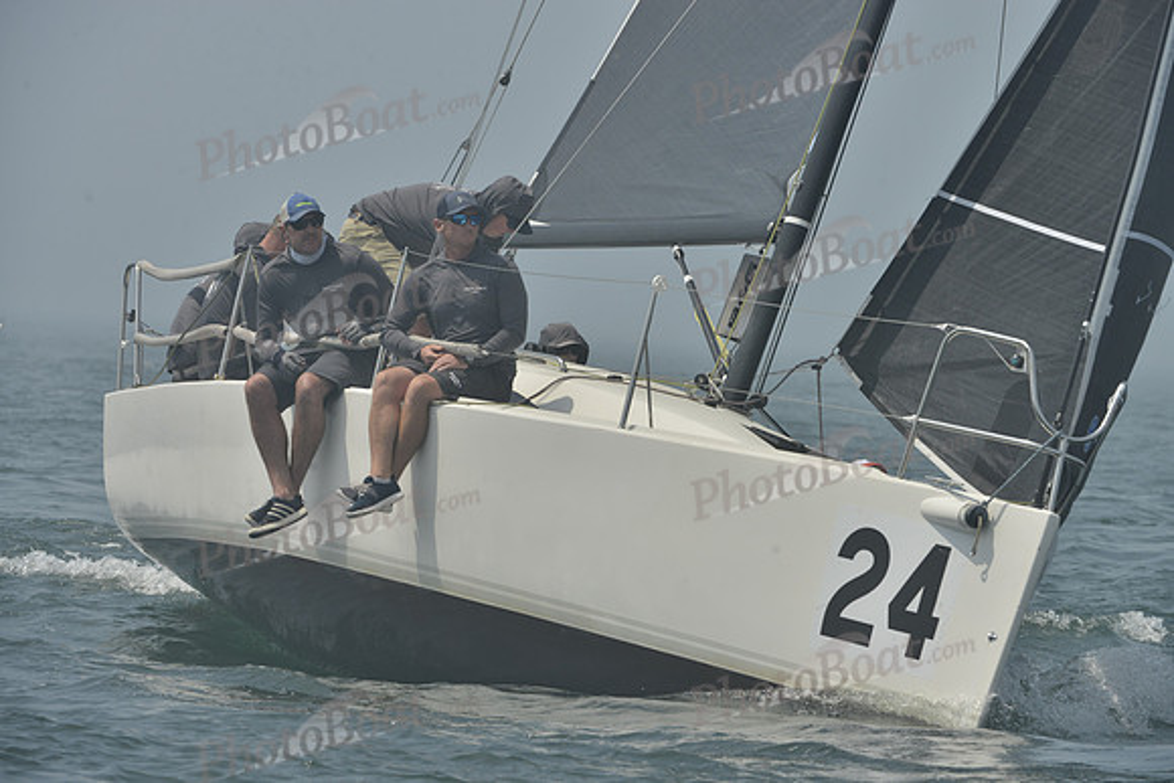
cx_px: 587
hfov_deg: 7.4
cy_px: 392
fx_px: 9133
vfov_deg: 4.9
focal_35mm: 280
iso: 280
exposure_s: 1/1000
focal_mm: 280
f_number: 10
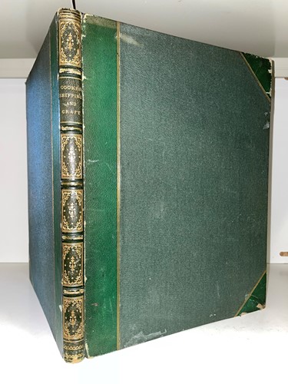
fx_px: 288
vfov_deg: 67.3
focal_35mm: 26
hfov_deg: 53.1
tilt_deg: -1.9
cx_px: 144
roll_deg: -0.2
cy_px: 192
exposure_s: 1/25
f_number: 1.6
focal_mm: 4.2
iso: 50
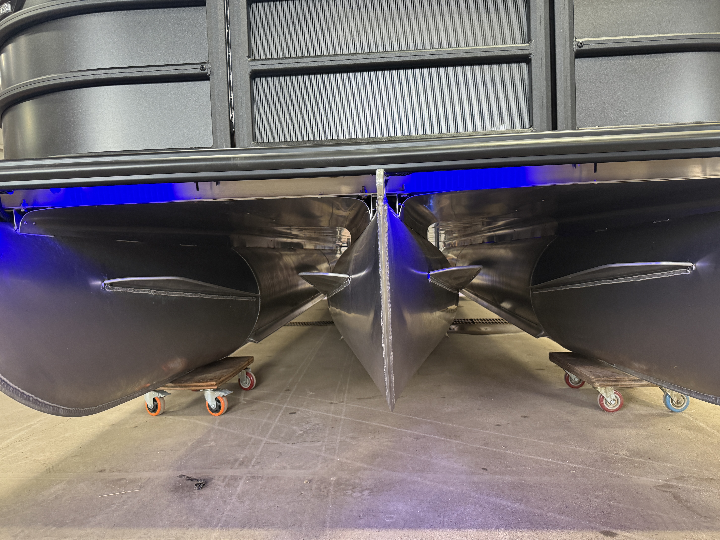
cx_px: 360
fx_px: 499
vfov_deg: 56.8
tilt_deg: -2.0
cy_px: 270
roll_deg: +1.3
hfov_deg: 71.6
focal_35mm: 24
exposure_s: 1/60
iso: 320
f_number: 1.78
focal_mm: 6.76
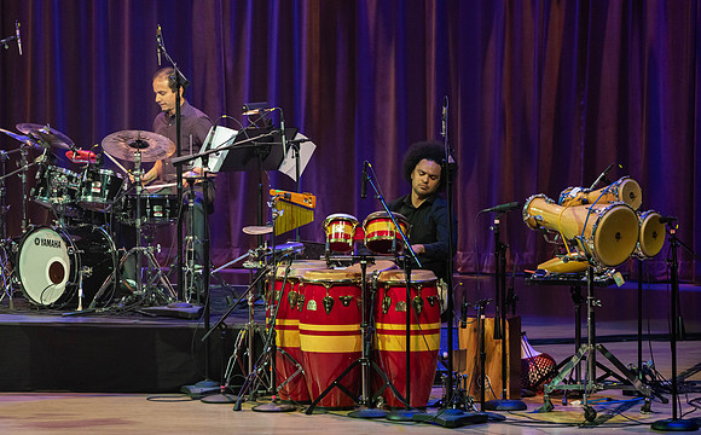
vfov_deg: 4.5
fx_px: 5489
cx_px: 350
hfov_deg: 7.3
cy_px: 233
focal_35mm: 288
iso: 3200
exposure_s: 1/250
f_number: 5.6
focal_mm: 282
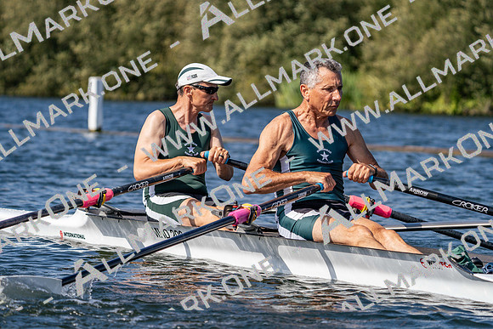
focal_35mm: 200
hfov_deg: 10.3
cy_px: 164
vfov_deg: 6.9
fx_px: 2739
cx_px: 246
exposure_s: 1/2000
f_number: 5.6
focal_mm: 200
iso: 200
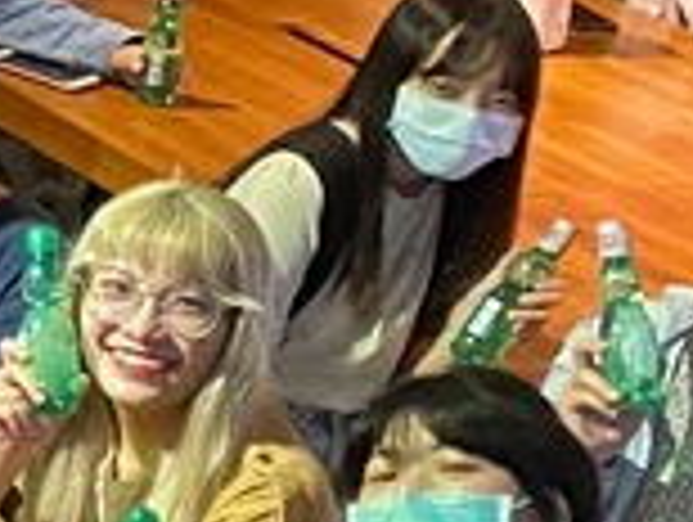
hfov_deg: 8.0
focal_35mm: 202
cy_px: 99
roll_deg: -2.3
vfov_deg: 7.4
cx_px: -1548
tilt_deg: -19.3
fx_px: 4050
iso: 500
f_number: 1.8
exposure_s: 1/40
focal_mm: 4.25
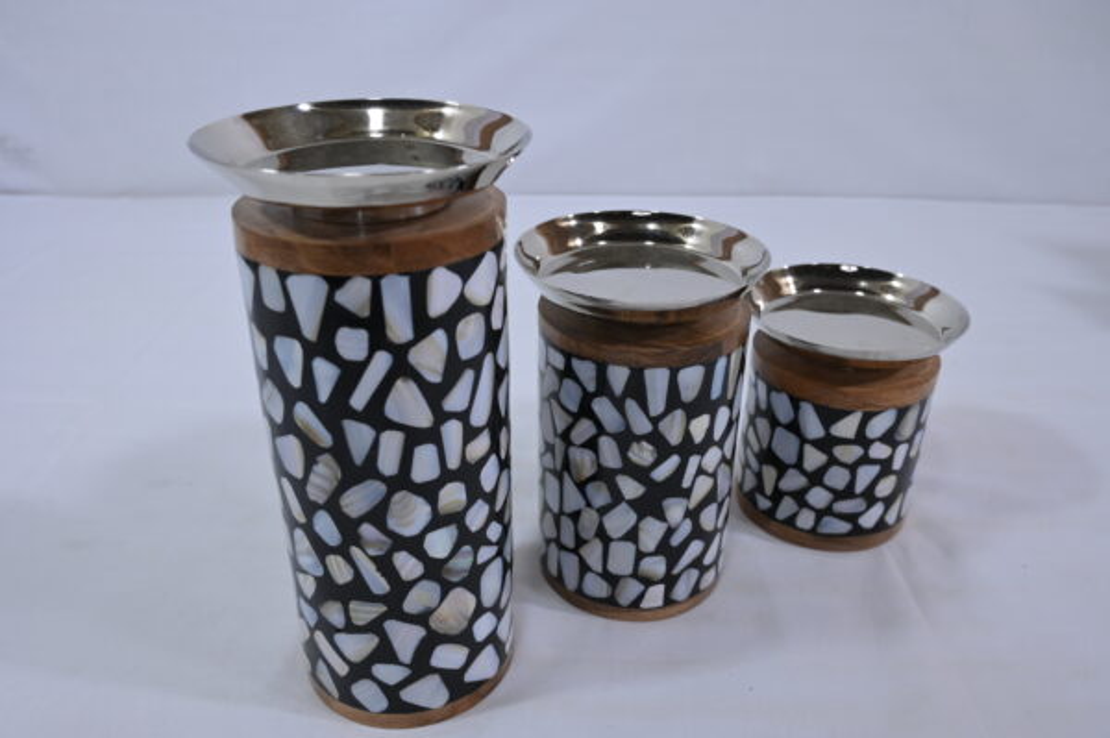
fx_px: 893
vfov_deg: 44.9
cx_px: 555
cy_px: 369
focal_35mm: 29
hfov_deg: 63.7
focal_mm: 29
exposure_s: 1/125
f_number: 7.1
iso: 500
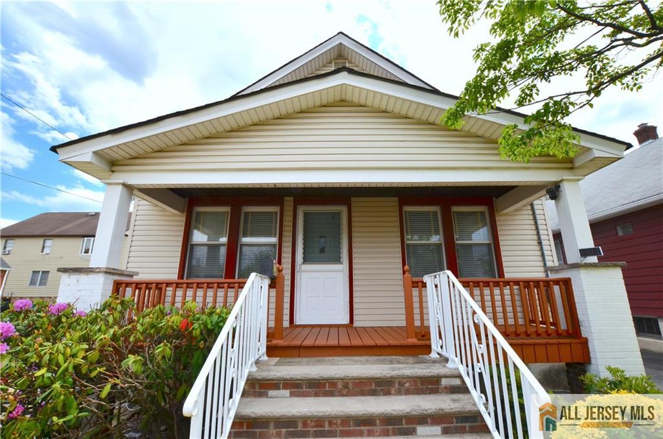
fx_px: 276
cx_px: 332
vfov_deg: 77.0
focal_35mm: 15
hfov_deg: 100.5
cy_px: 220
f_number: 11
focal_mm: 10
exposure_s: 1/400
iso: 200
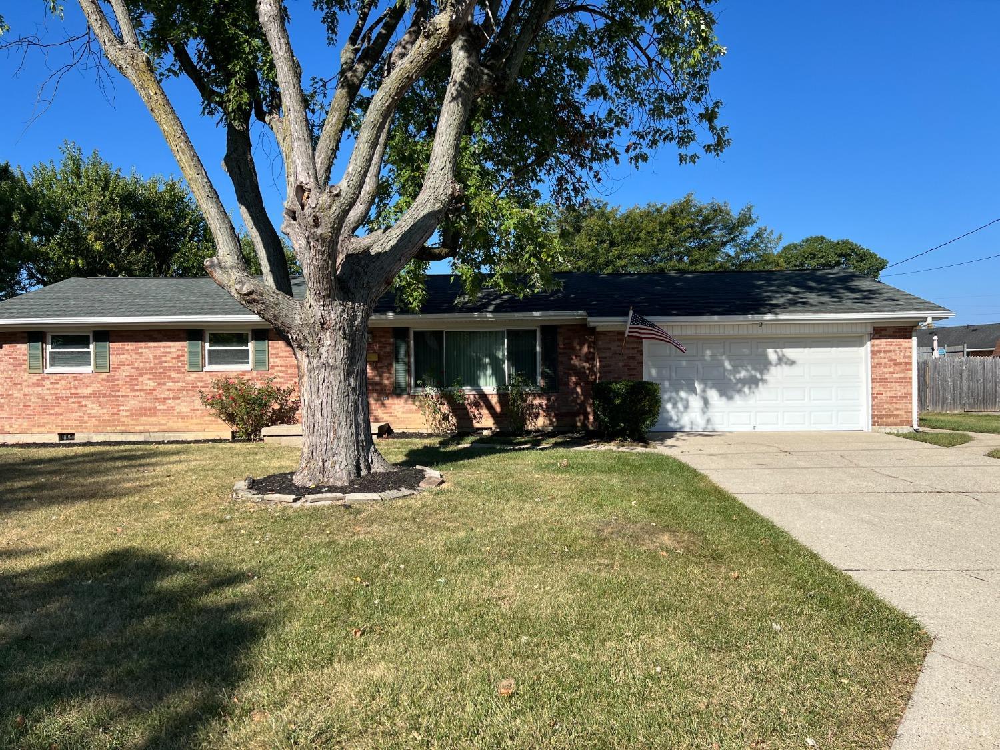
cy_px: 375
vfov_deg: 53.1
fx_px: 751
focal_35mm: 26
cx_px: 500
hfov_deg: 67.3
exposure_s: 1/3460
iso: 50
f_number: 1.5
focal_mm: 5.7
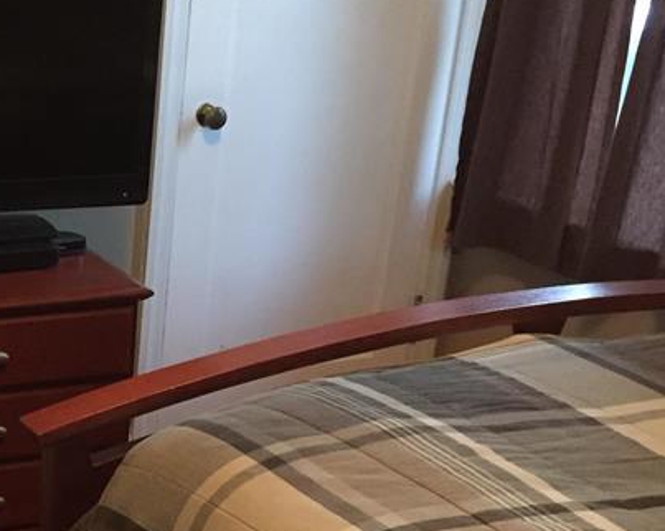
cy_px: 463
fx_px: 1416
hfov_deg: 25.0
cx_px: -20
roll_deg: -2.0
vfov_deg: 20.9
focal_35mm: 72
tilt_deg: -24.1
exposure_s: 1/15
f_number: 2.2
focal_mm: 4.15
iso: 400
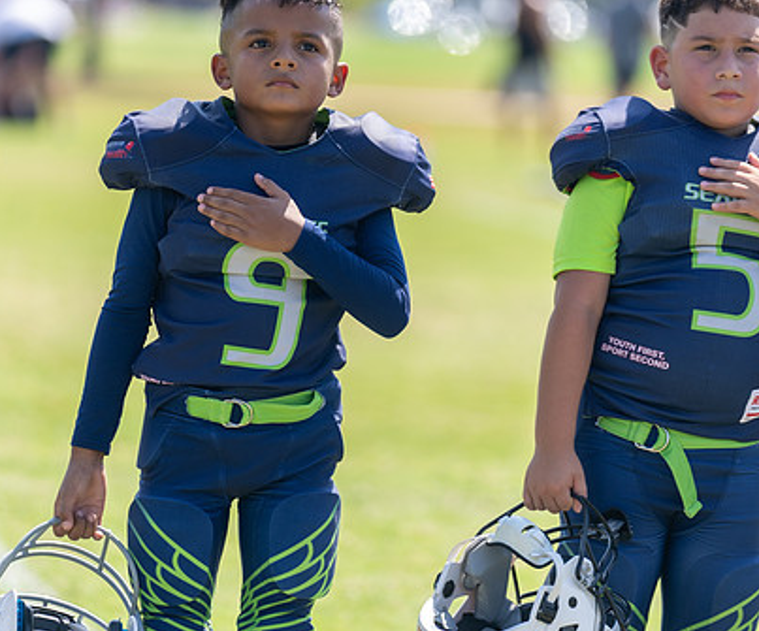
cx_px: 309
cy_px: 185
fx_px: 6706
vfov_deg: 5.4
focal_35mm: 294
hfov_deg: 6.5
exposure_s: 1/800
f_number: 2.8
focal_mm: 173
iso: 100
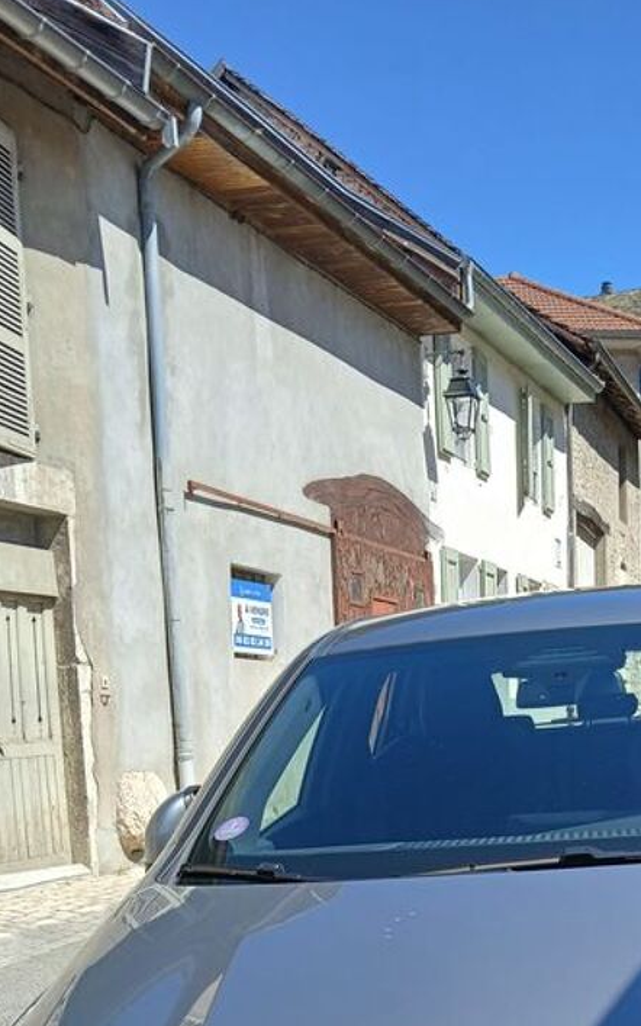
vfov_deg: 36.0
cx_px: 534
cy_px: 960
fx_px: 1453
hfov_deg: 24.4
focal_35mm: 52
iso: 20
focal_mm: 3.98
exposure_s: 1/421
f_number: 1.8
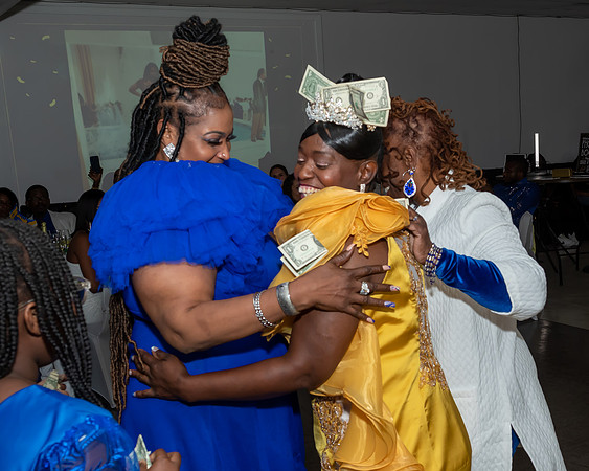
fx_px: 862
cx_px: 365
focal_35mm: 49
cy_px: 230
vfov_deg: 30.6
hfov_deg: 37.5
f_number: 6.3
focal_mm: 24
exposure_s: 1/250
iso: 500
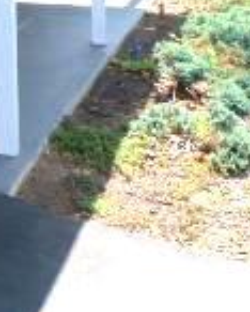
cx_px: -235
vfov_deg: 16.8
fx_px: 989
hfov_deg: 12.8
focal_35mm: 107
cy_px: -103
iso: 80
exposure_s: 1/125
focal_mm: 4.5
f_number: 4
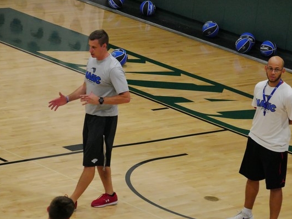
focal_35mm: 212
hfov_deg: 9.3
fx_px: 1789
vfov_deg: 7.0
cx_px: 156
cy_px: 129
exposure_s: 1/320
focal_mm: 88
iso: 6400
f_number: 5.4
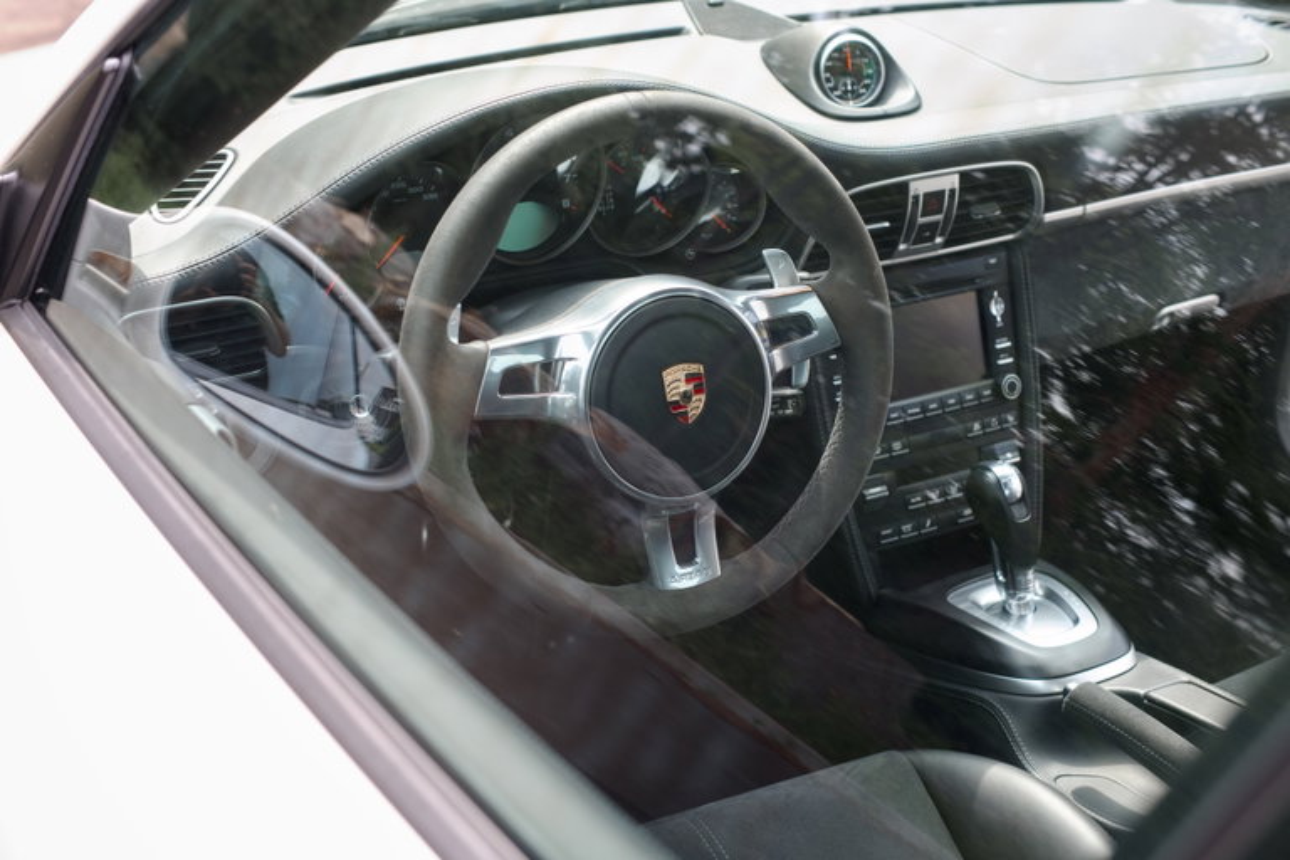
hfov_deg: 39.6
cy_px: 430
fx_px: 1792
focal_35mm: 50
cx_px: 645
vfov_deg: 27.0
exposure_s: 1/100
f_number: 5.6
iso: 400
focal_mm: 50
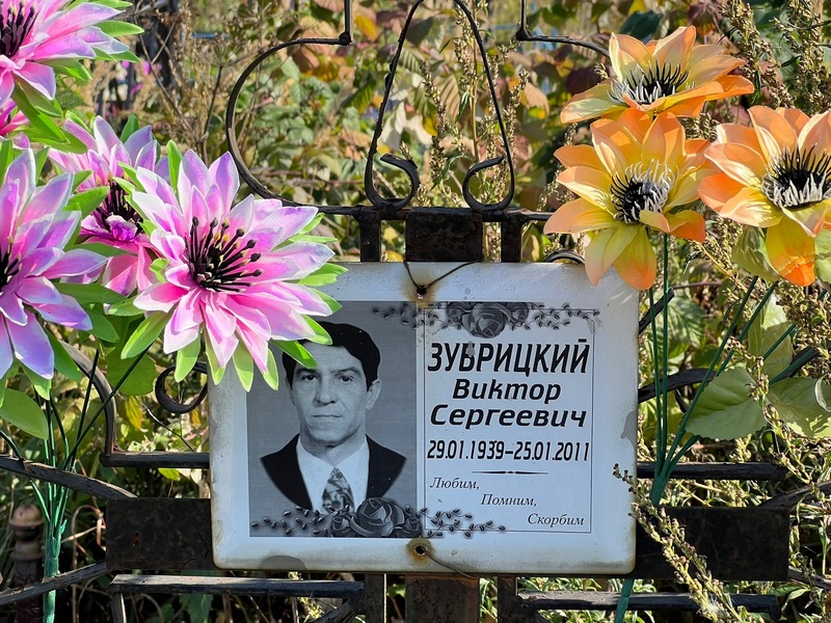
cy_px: 312
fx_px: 1848
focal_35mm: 77
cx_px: 416
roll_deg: +0.2
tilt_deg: -15.0
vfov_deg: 19.1
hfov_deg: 25.3
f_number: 2.8
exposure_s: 1/272
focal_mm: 9
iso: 32
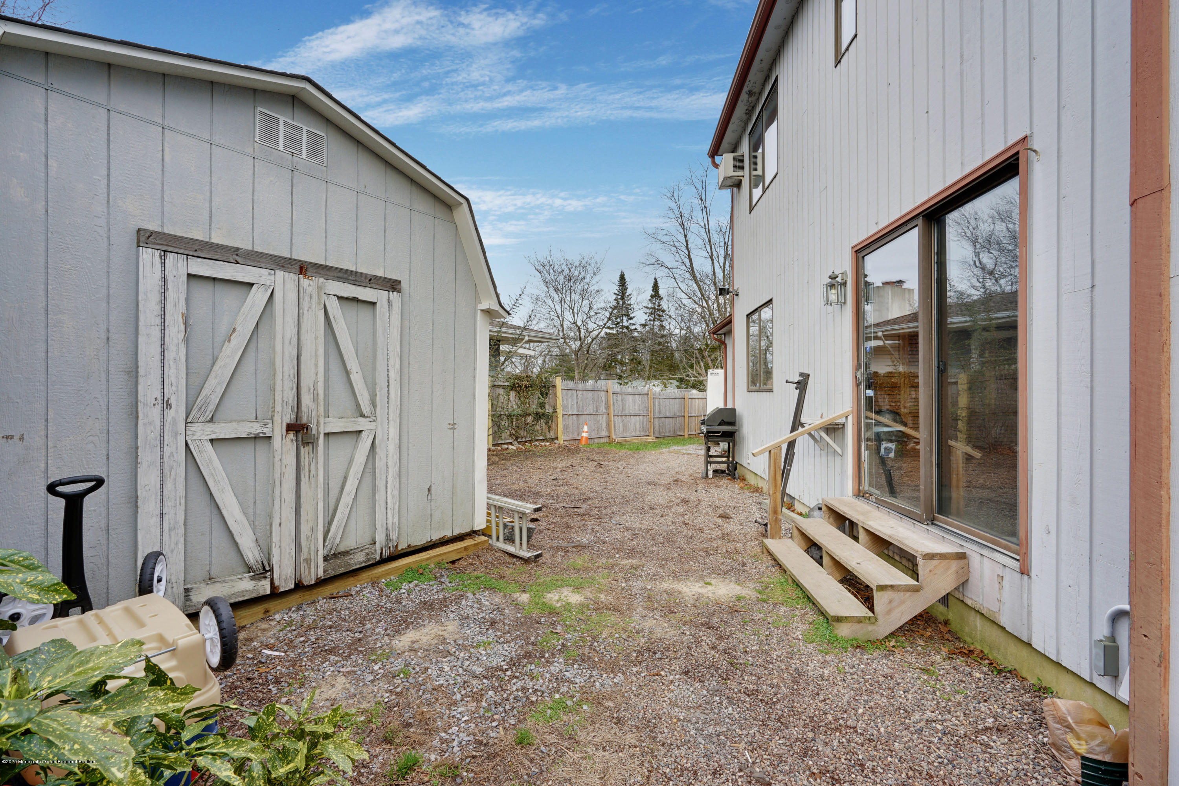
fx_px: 524
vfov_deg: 73.7
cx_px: 590
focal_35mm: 16
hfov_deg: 96.7
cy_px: 393
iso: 100
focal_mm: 16
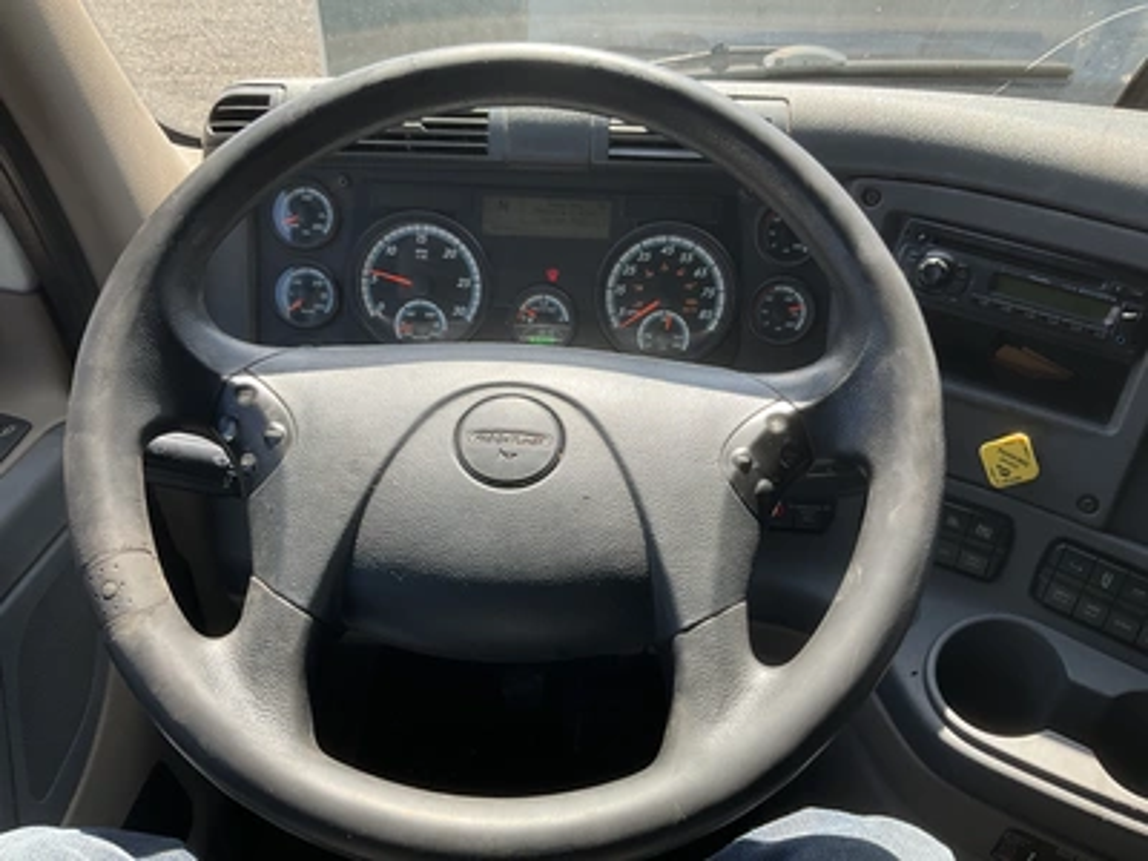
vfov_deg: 48.2
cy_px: 430
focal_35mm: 29
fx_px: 962
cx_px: 574
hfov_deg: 61.7
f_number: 1.8
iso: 20
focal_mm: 3
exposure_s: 1/237
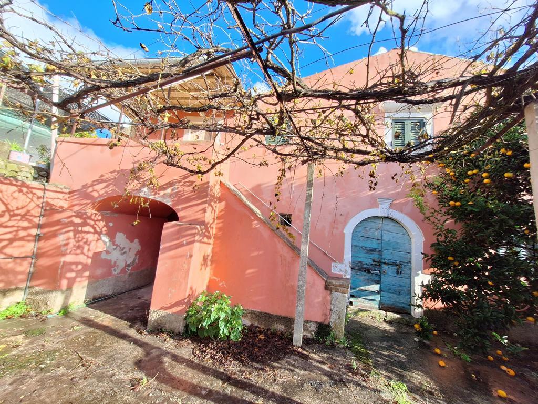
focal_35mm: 13
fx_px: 202
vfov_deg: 89.9
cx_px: 269
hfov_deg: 106.2
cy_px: 202
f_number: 2.2
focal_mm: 1.74
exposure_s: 1/485
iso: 40
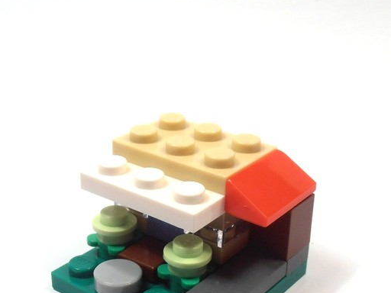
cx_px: 189
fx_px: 734
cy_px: 211
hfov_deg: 29.8
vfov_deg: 22.4
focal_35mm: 65
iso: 80
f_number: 3.9
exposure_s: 1/100
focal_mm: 6.61
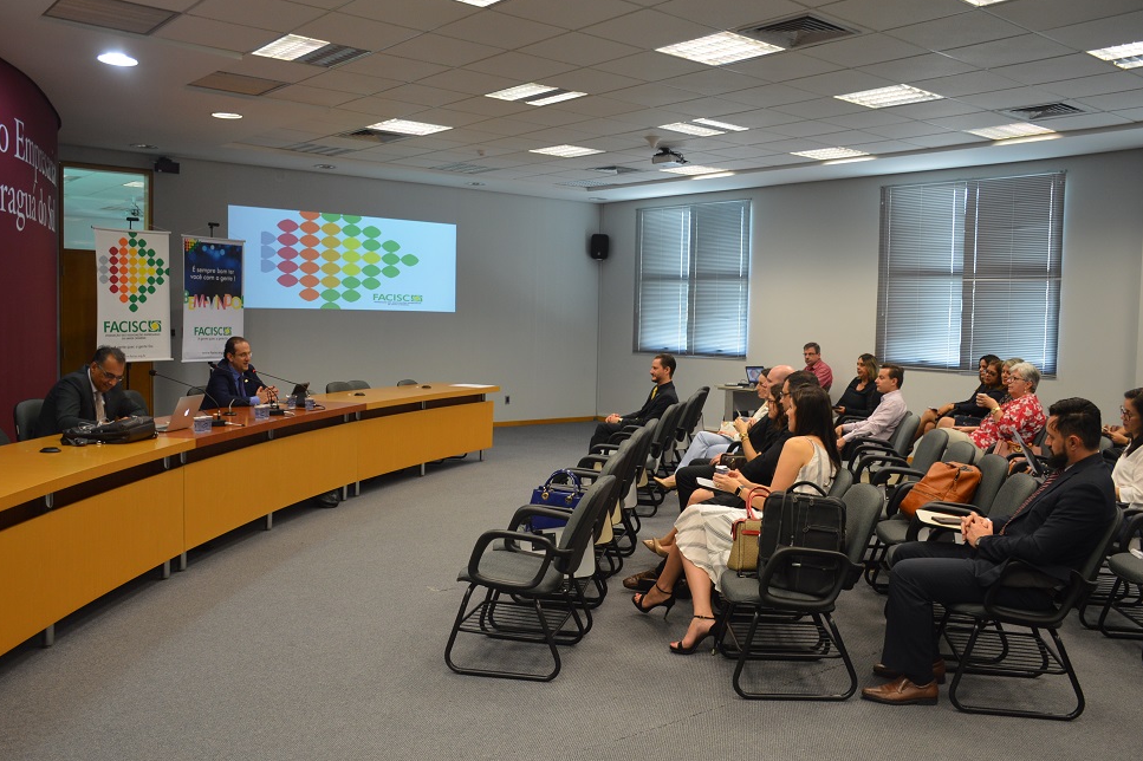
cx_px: 560
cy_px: 384
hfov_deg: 60.3
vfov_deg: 42.3
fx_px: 984
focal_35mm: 31
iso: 400
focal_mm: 20
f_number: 3.5
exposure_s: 1/40
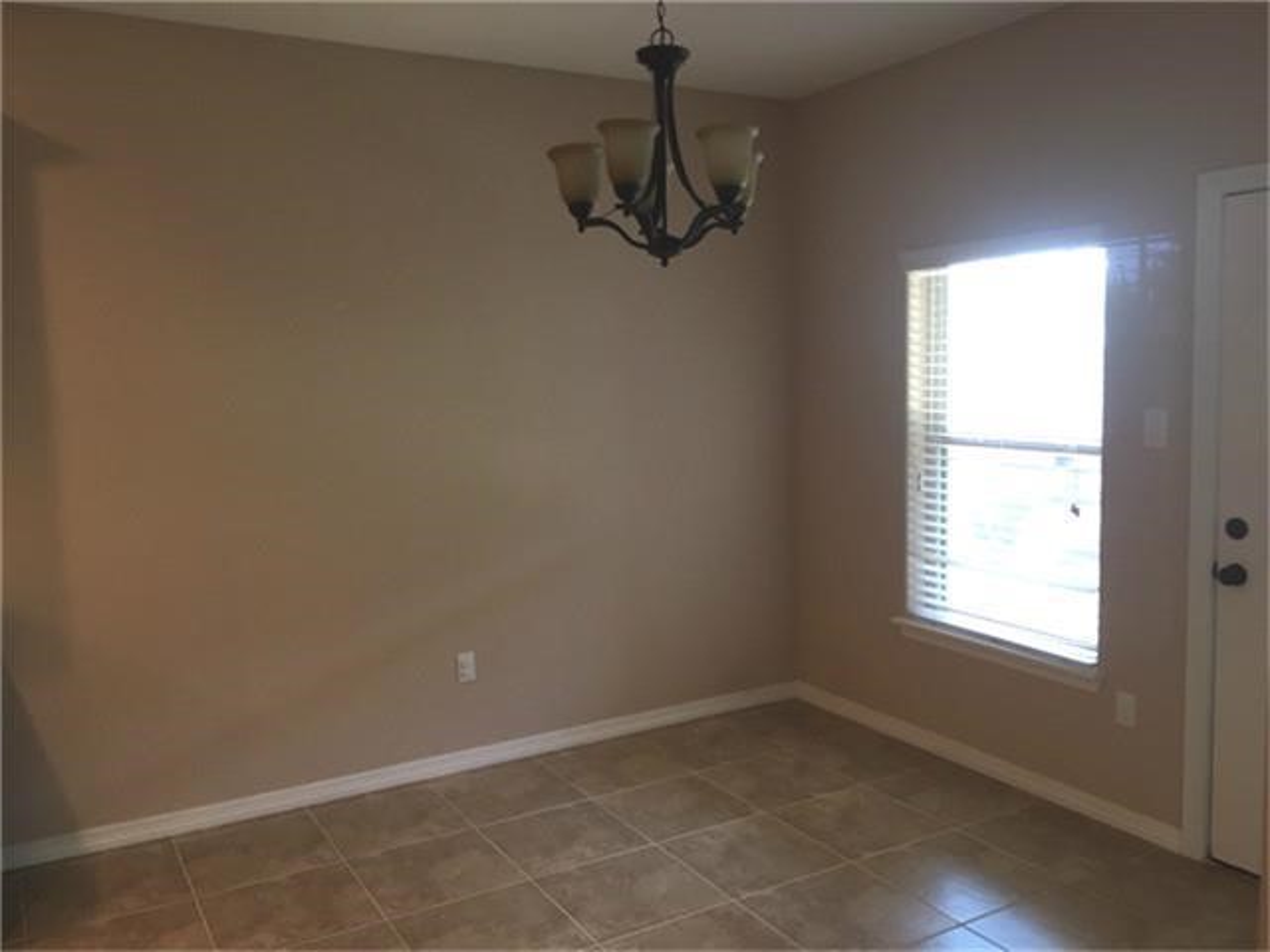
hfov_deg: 61.7
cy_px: 476
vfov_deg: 48.2
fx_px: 1064
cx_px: 635
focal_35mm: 29
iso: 80
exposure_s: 1/30
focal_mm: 4.15
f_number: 2.2
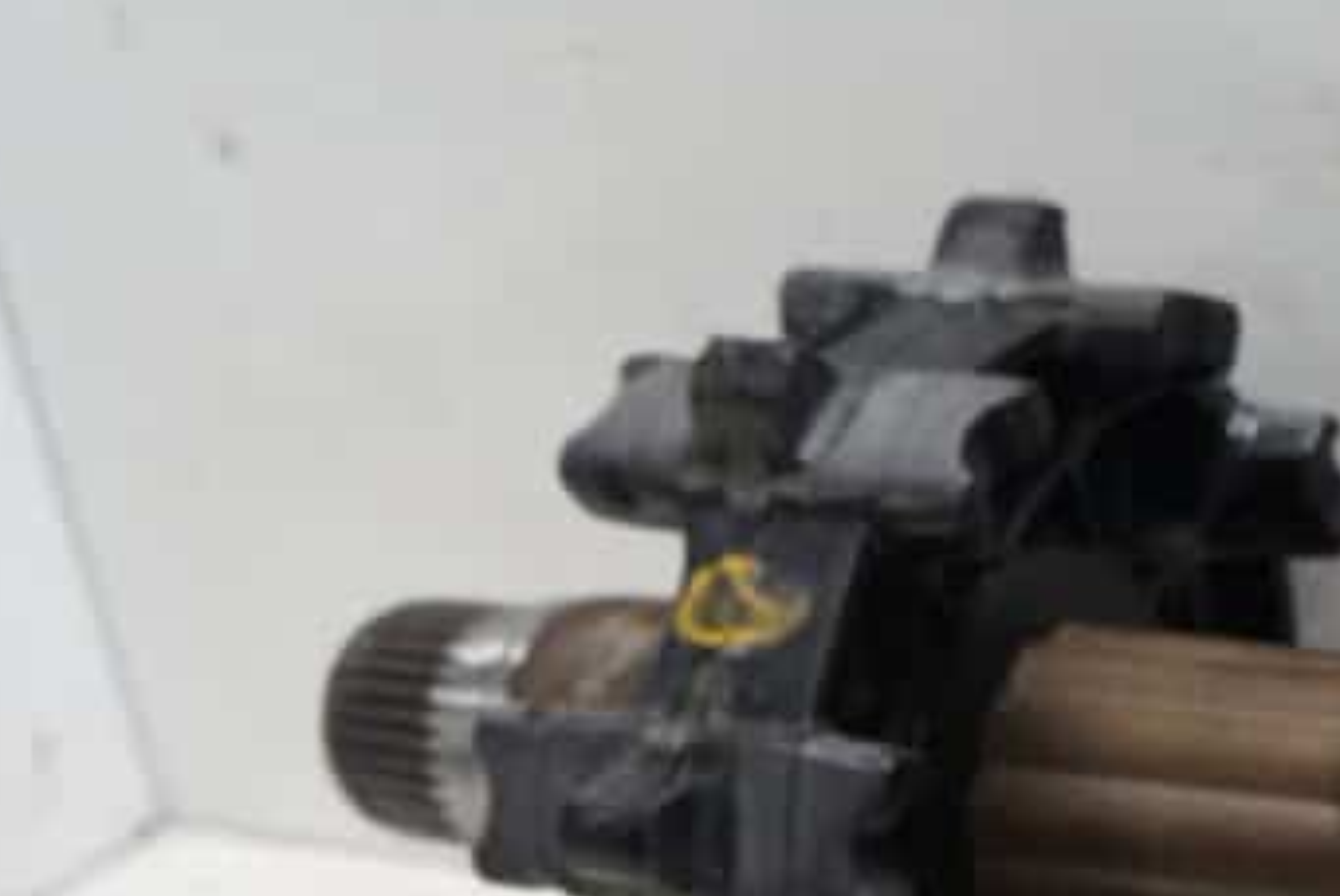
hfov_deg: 22.3
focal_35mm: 81
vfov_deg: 16.4
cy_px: 984
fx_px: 3017
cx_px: 1760
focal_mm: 18
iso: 200
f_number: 4
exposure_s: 1/60
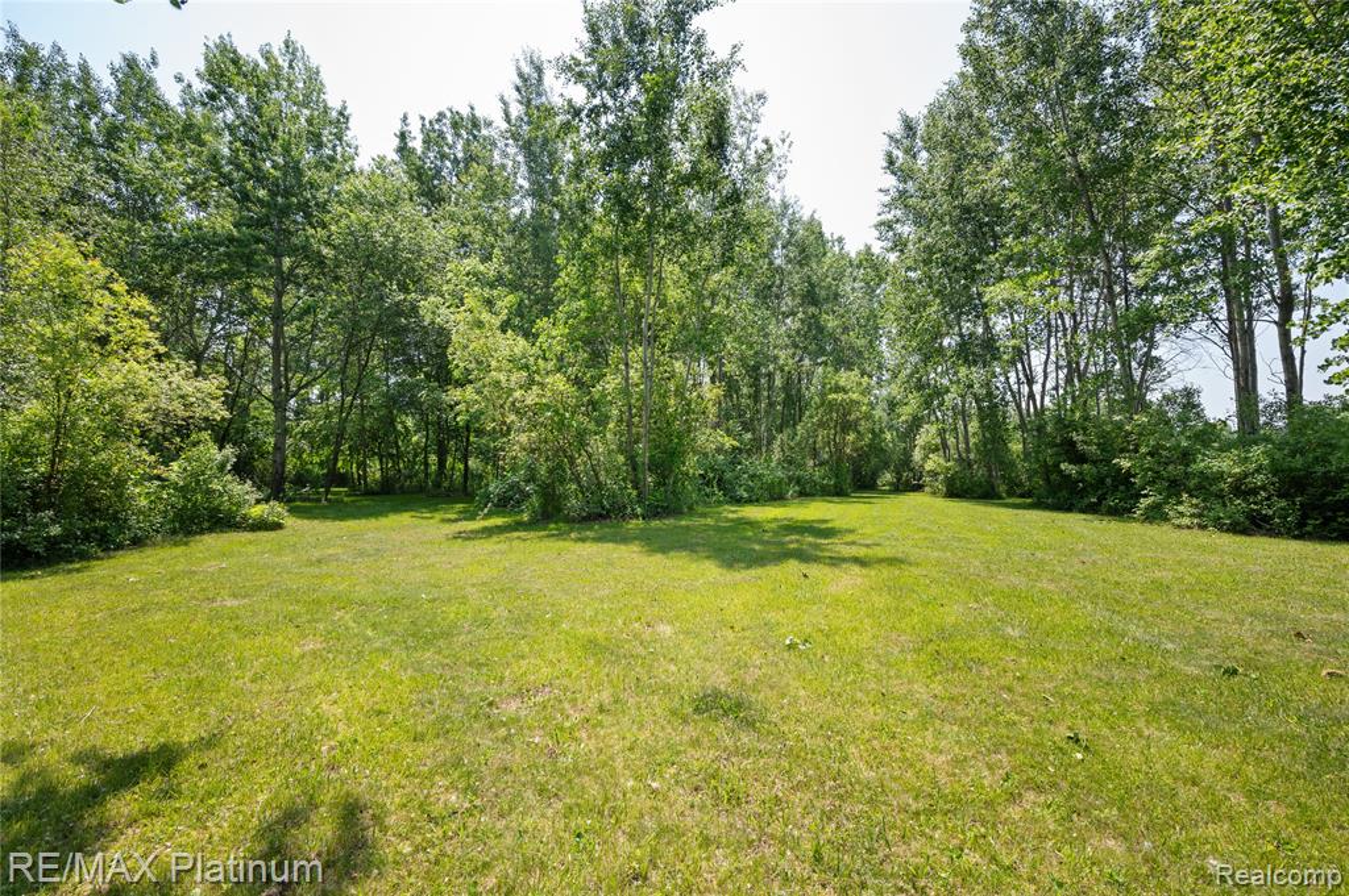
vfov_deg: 79.1
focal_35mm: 14
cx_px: 674
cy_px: 448
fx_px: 543
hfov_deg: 102.3
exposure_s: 1/30
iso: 100
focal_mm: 14.5
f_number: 11
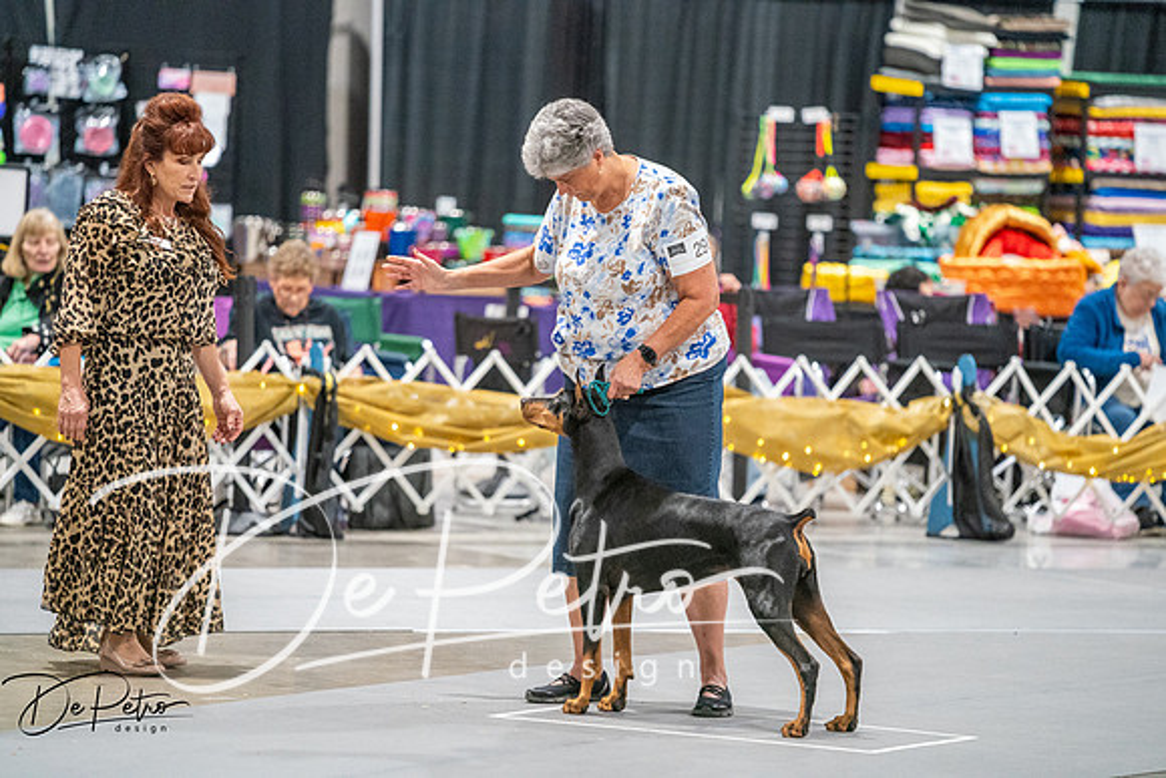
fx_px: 6479
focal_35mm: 200
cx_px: 583
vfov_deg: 6.9
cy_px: 389
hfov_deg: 10.3
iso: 6400
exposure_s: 1/250
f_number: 2.8
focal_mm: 200
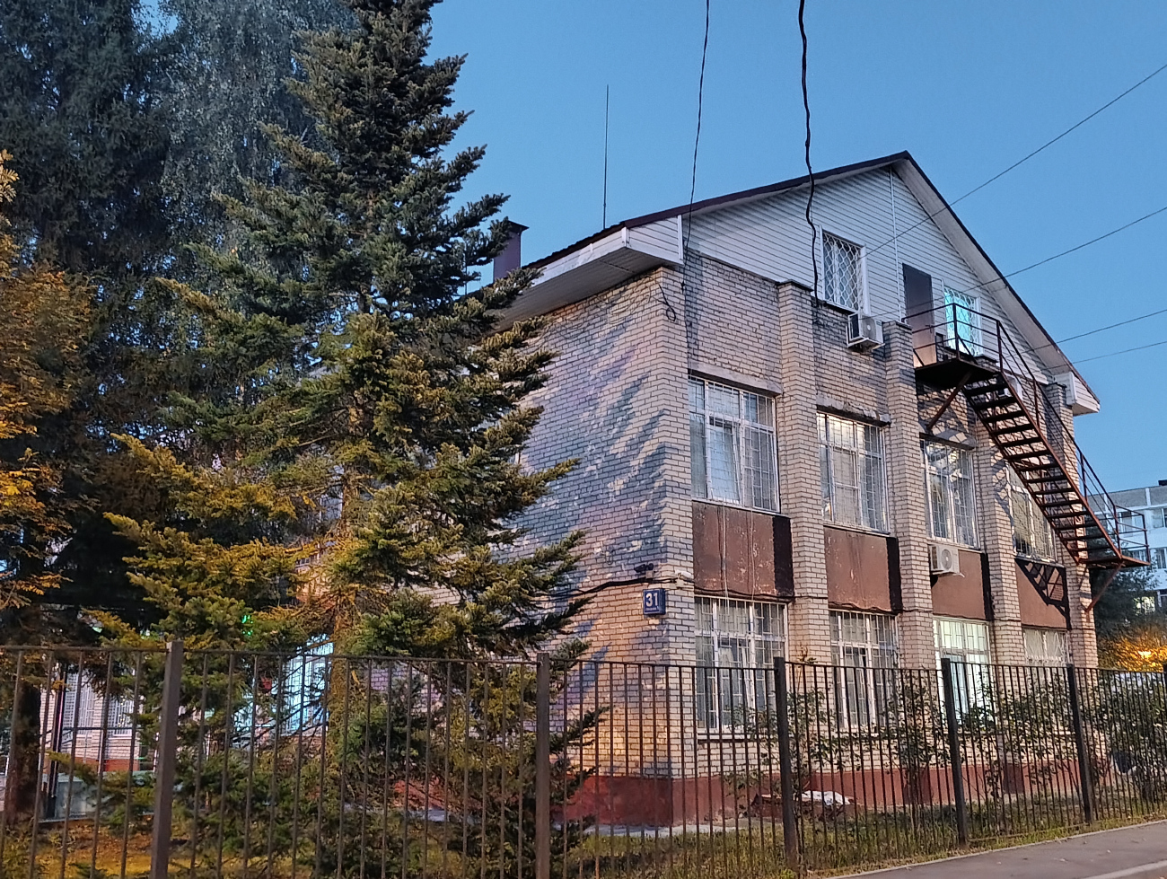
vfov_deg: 40.8
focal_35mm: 35
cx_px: 584
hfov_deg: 52.6
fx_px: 1182
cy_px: 440
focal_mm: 6.11
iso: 6400
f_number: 1.7
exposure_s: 1/10
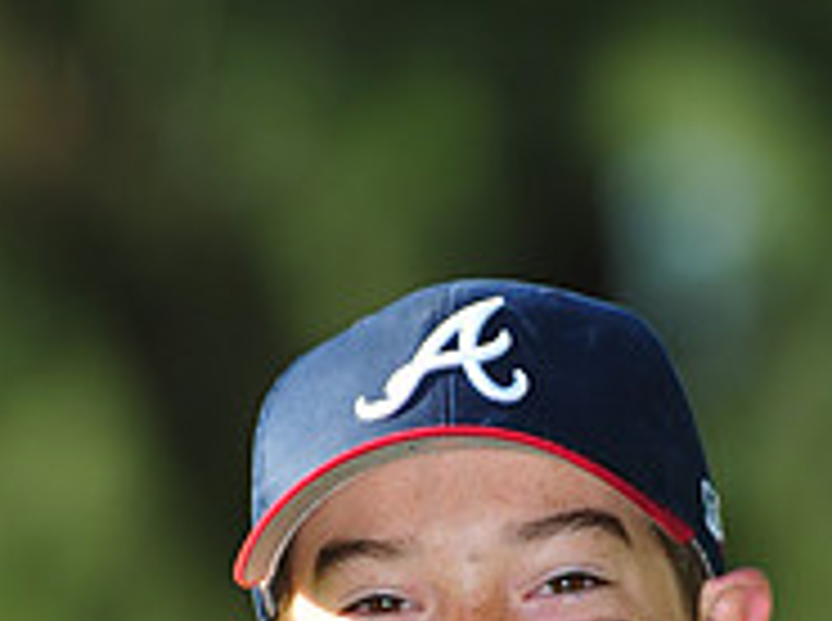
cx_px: 450
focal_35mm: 604
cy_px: 940
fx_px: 14489
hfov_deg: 3.3
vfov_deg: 2.4
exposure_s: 1/800
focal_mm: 200
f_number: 4
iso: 200
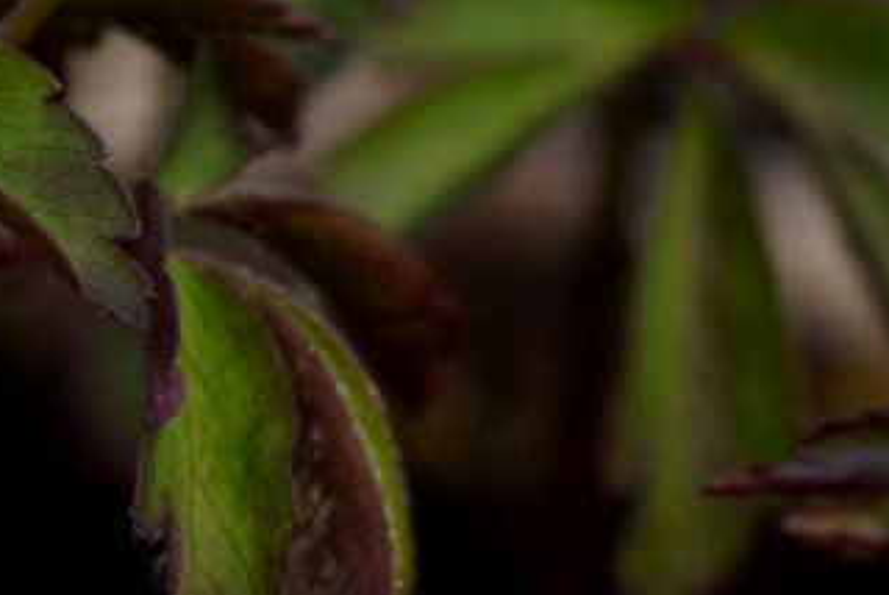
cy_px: -384
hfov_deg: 3.7
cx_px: 269
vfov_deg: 2.4
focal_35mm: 562
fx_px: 13891
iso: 100
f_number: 4.5
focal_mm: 100
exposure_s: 1/320
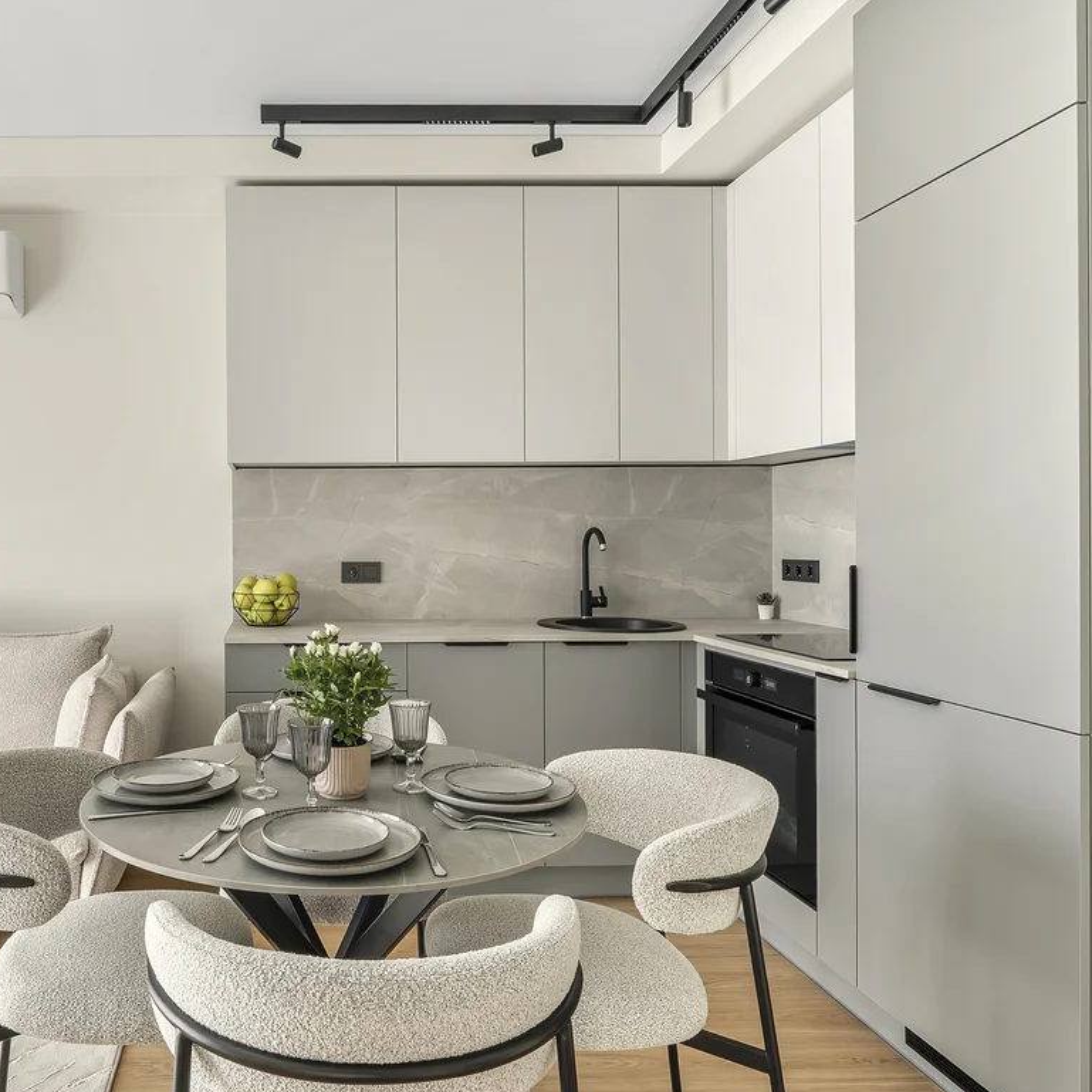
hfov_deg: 63.5
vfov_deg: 67.2
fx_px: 821
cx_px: 280
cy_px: 572
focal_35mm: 23
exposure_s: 1/4
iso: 500
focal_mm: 13
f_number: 13
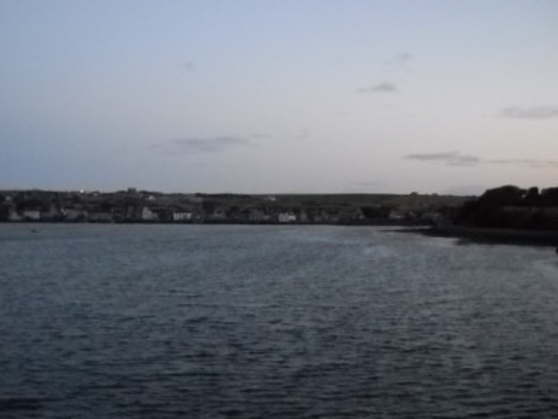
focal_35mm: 47
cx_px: 266
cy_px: 212
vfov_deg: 30.9
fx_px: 758
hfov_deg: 40.4
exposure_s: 1/67
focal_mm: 6.72
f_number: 3.1
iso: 800
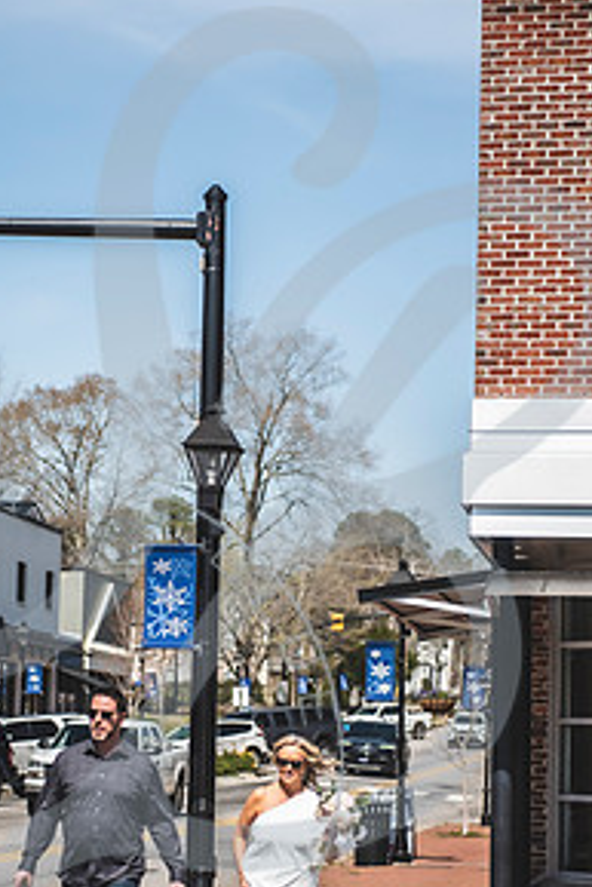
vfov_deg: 18.7
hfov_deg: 12.6
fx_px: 2685
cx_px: 196
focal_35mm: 109
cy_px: 525
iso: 100
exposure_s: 1/1600
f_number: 2.8
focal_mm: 70
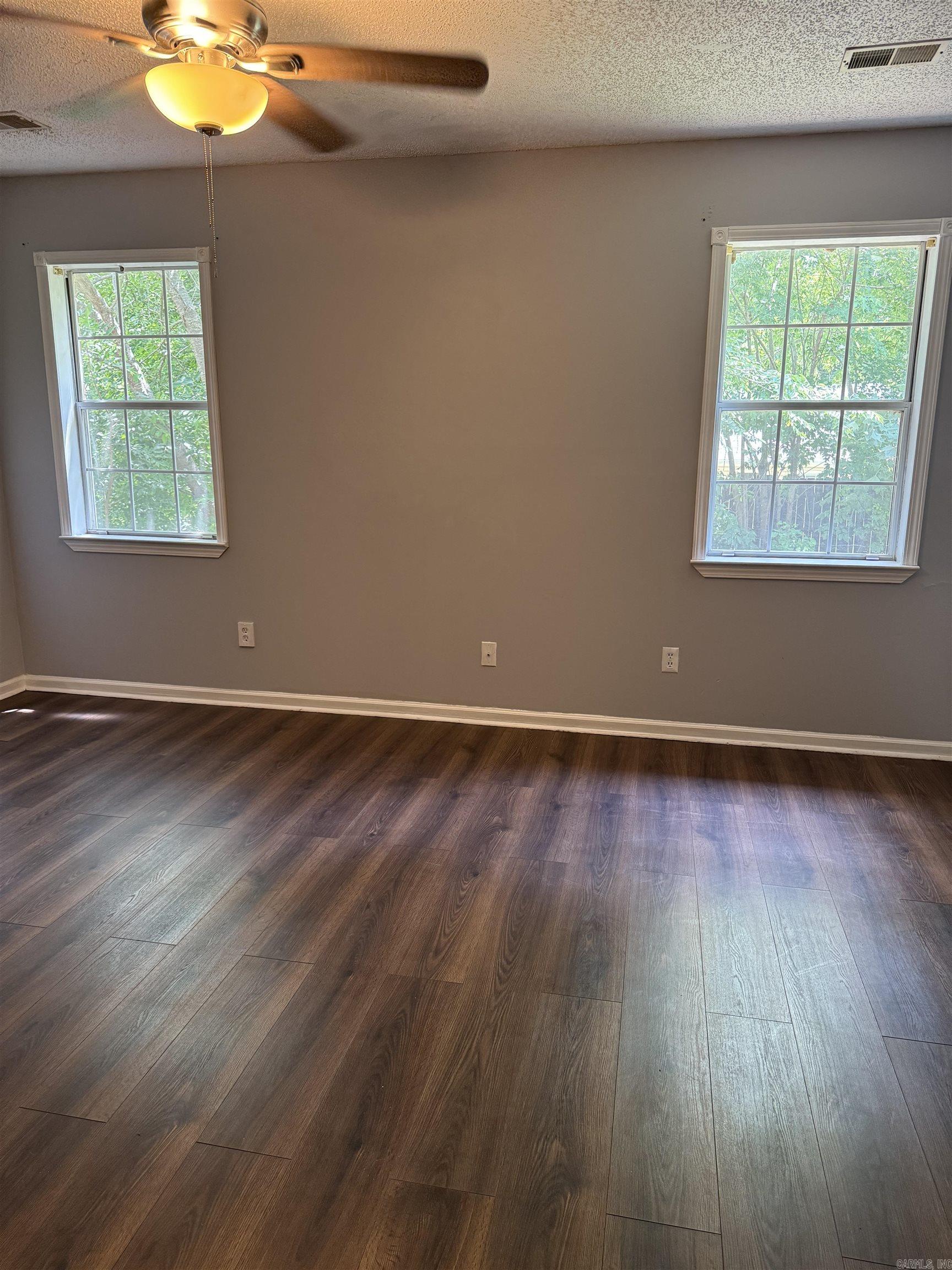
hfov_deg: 56.8
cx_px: 476
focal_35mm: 24
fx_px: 880
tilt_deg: -14.0
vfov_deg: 71.6
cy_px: 635
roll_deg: +0.0
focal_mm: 6.76
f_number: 1.78
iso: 250
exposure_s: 1/60
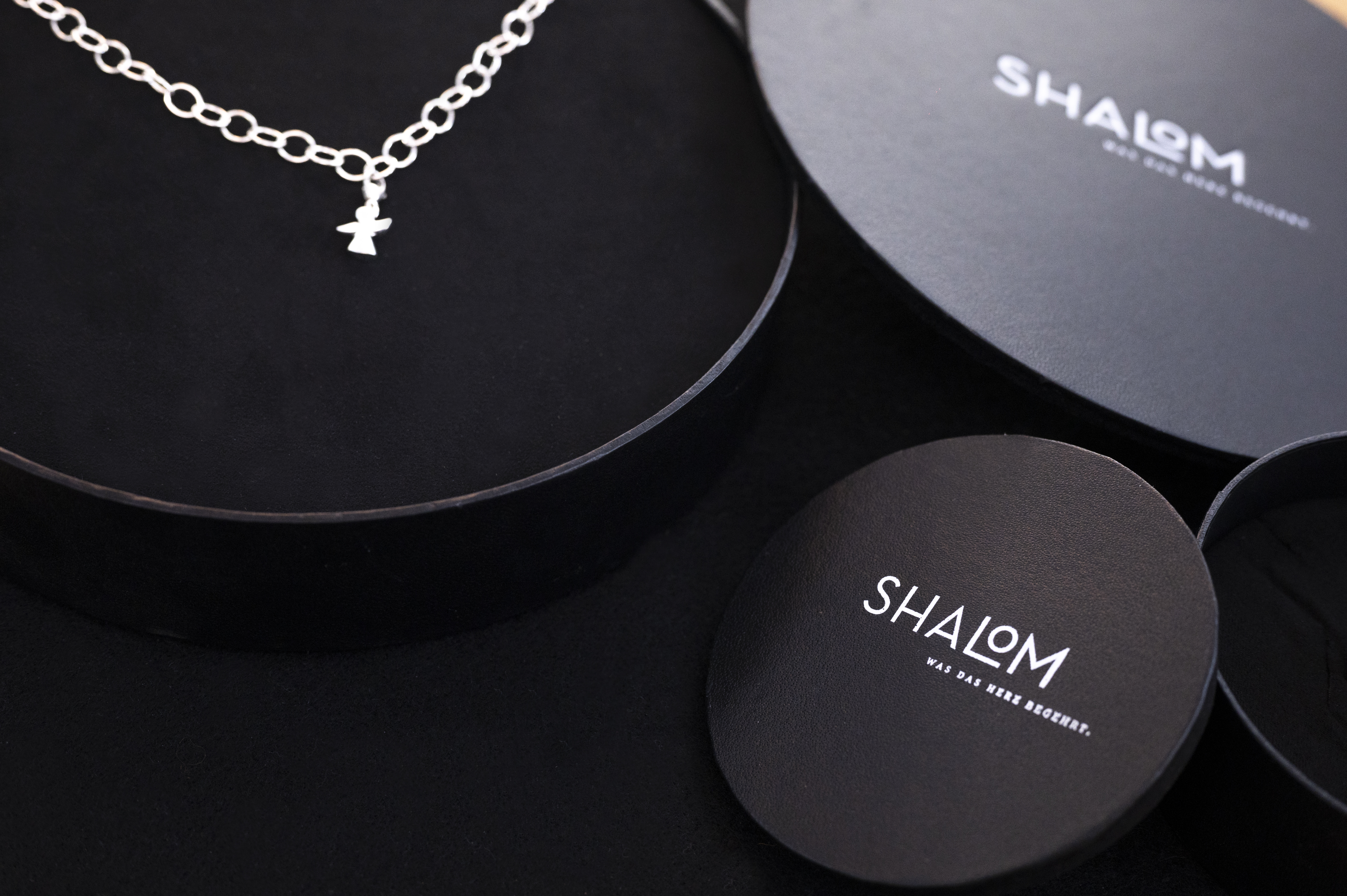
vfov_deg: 27.0
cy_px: 448
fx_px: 1870
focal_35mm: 50
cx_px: 674
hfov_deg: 39.6
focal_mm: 50
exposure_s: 1/125
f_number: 5
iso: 1600
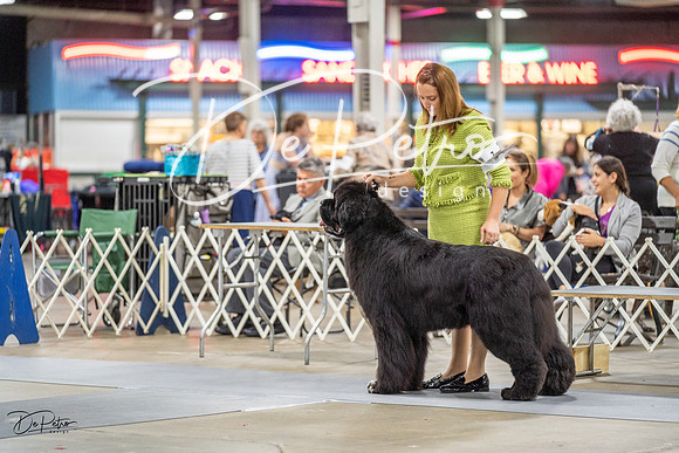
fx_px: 2528
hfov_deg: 15.3
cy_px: 226
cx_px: 340
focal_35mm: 134
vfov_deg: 10.2
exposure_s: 1/160
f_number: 2.8
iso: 2500
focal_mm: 134
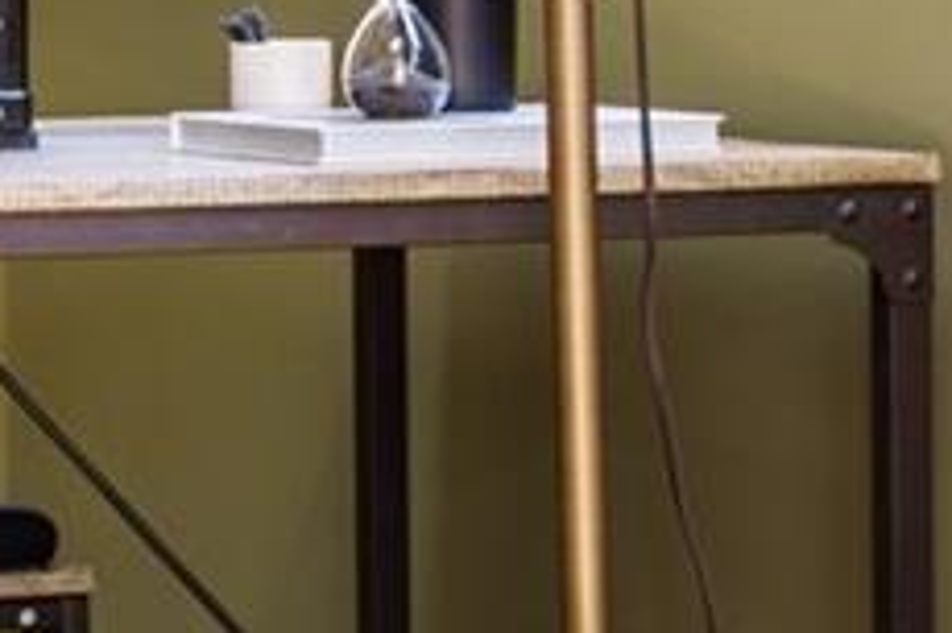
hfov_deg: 5.9
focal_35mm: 348
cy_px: -139
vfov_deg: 3.9
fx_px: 9196
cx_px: 186
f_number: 1.8
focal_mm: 50
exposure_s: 1/25
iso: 100
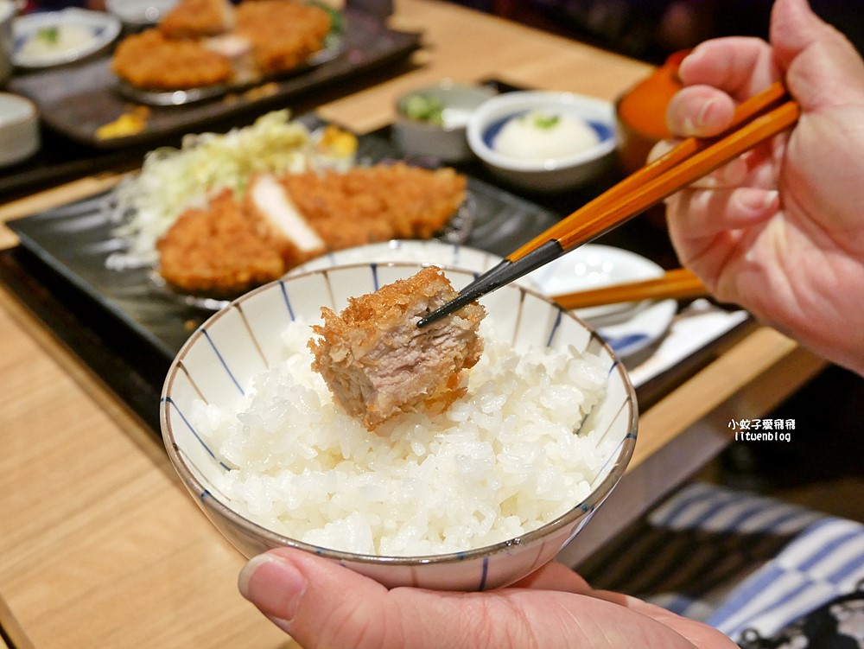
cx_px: 432
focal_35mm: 38
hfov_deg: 49.0
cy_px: 324
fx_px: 949
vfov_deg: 37.8
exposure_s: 1/60
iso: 800
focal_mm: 19
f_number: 4.3
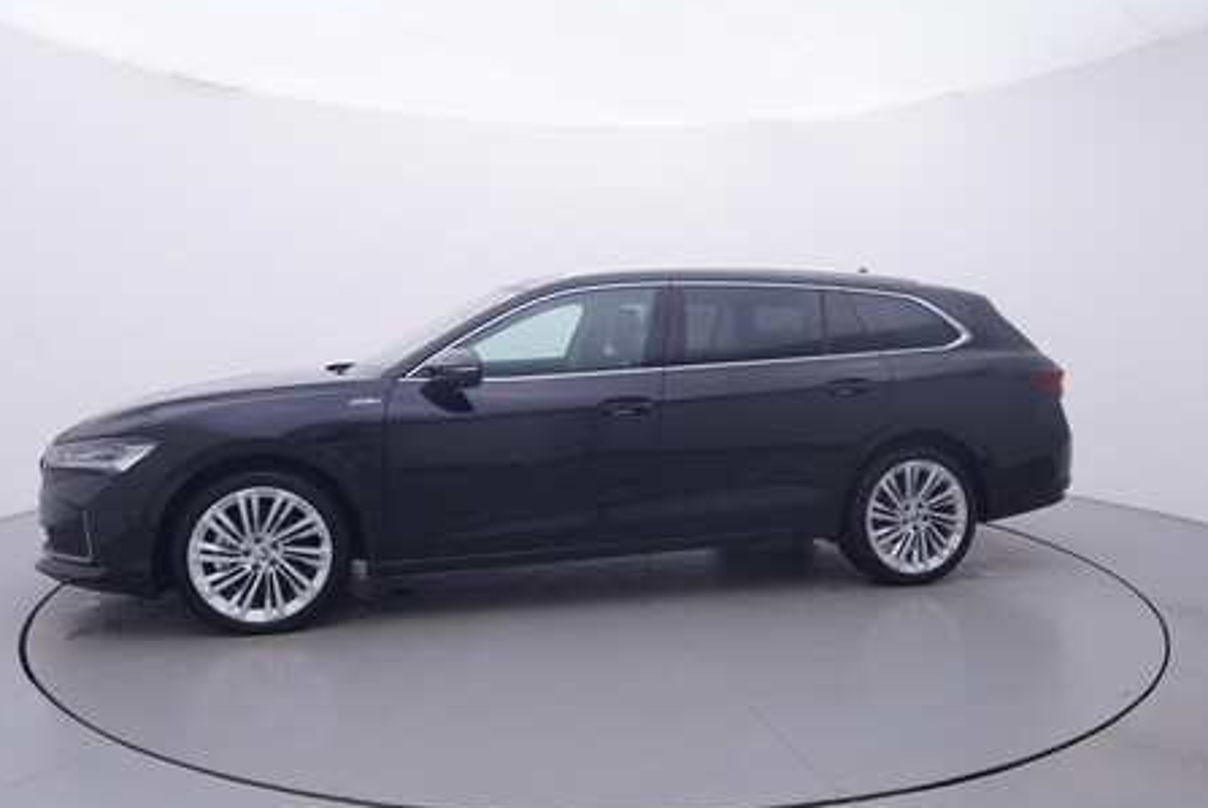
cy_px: 380
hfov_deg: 66.1
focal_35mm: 28
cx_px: 604
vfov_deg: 47.1
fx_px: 927
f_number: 5
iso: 200
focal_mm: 15
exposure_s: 1/80
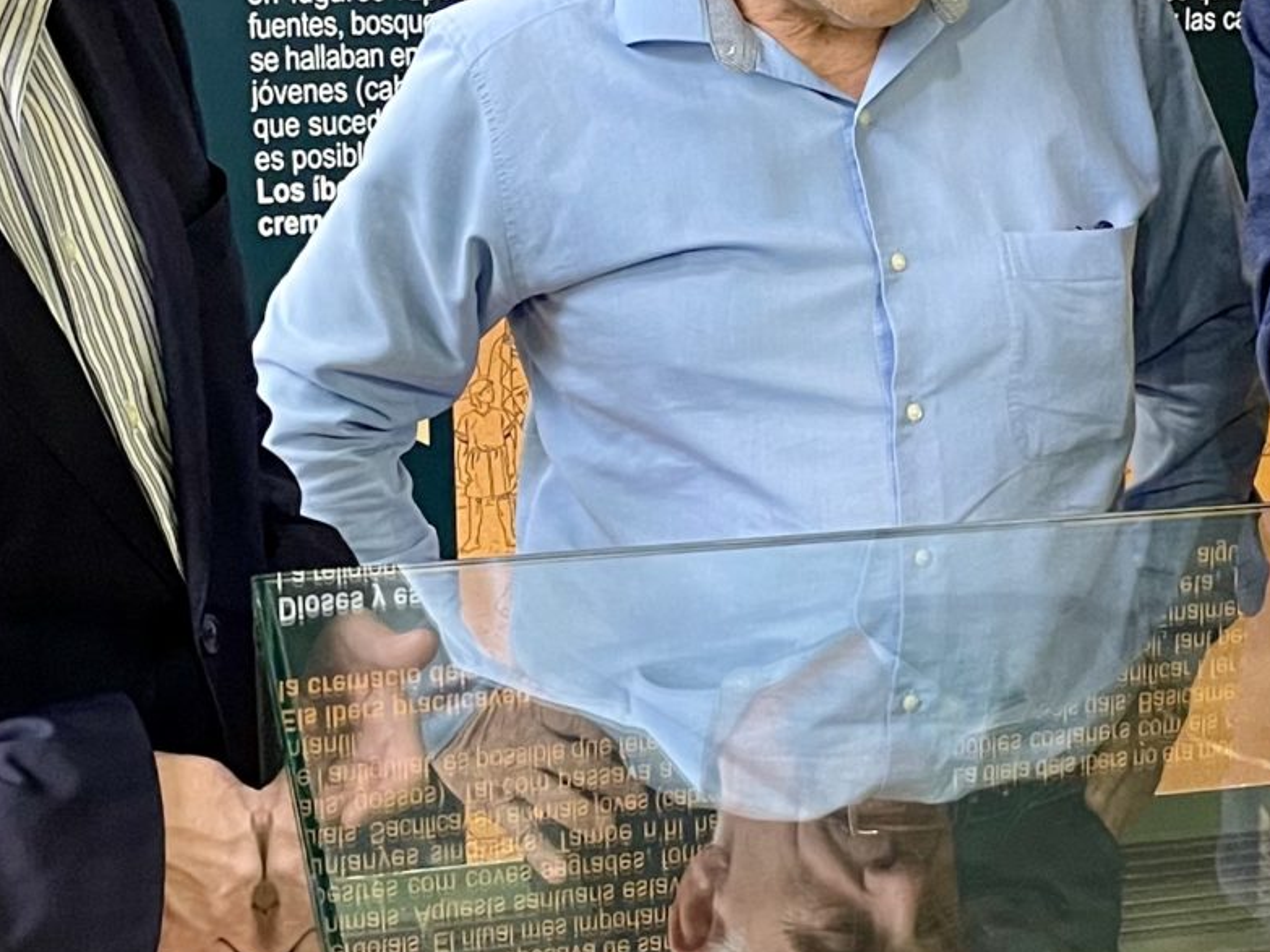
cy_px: 350
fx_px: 3118
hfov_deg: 23.0
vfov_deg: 17.3
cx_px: 801
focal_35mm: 85
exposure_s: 1/50
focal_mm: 4.2
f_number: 1.6
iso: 400
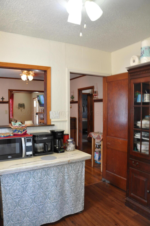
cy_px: 113
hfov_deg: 47.8
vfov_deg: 67.4
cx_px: 75
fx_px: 169
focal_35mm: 27
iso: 400
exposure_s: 1/8
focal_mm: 18
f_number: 5.6
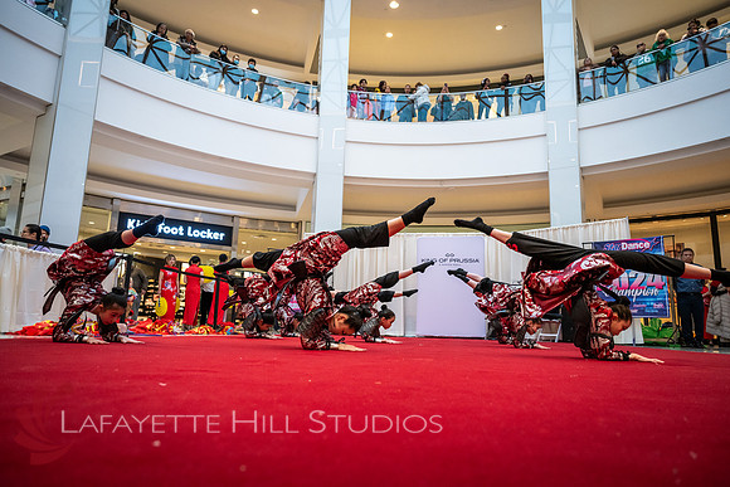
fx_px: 487
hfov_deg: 73.7
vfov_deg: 53.2
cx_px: 365
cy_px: 244
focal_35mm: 24
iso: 2000
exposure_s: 1/500
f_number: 3.2
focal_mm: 24
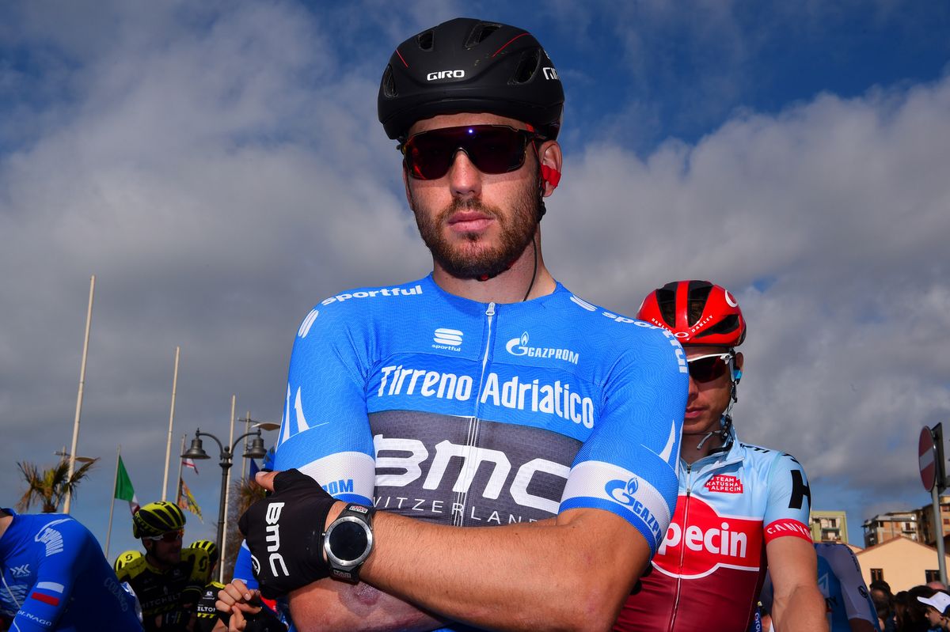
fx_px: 1108
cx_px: 475
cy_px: 316
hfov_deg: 46.4
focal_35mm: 42
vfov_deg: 31.9
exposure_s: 1/200
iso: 160
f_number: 20
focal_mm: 42
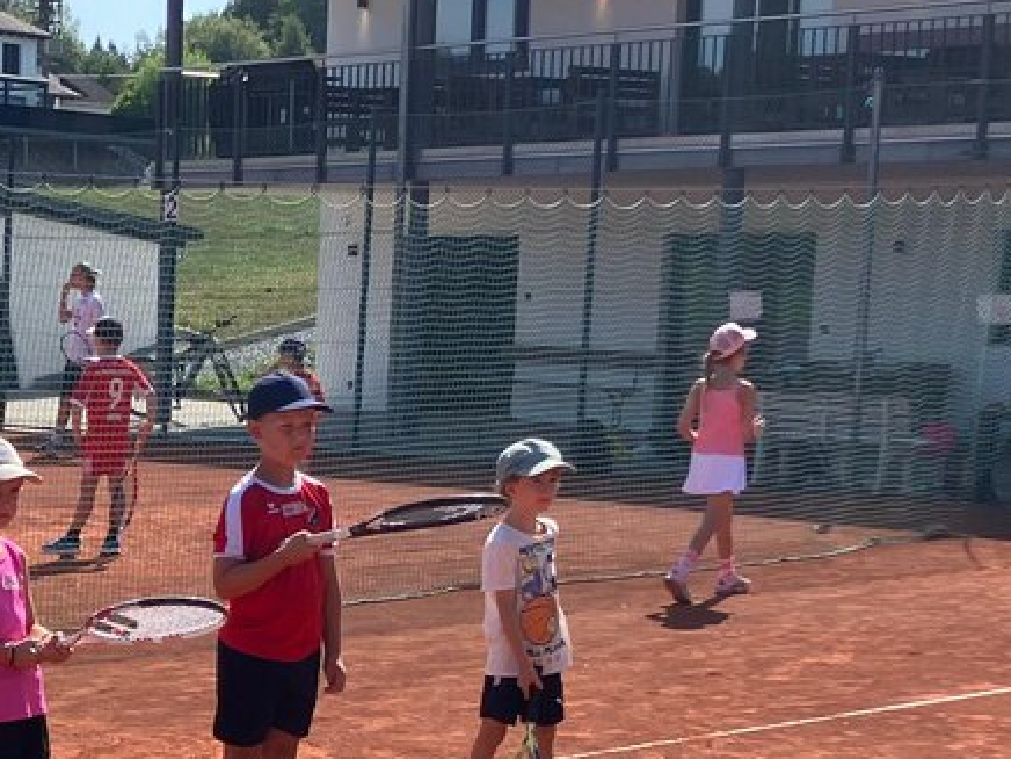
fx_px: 2629
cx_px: 12
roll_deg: -0.5
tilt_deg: -11.0
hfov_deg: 21.1
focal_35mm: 90
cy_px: 778
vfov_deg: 16.1
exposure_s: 1/1312
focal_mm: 3.99
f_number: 1.8
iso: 32
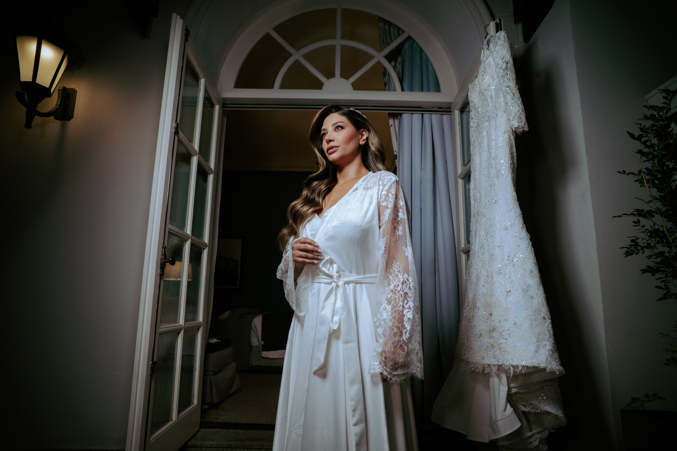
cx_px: 338
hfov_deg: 83.9
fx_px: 376
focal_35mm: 20
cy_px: 226
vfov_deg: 61.9
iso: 250
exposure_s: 1/125
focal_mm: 20
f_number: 3.2
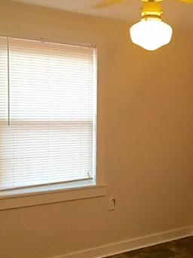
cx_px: 145
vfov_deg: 37.5
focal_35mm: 51
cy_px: 142
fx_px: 380
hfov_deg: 28.1
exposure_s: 1/15
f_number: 2.2
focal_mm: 4.15
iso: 50
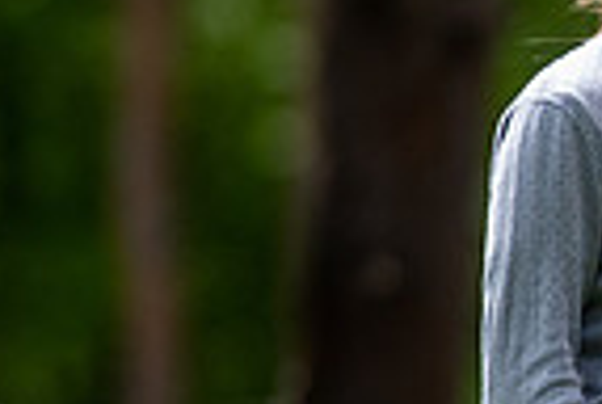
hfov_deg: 1.1
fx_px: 30531
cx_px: 1162
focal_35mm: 1822
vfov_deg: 0.8
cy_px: 259
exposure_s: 1/2500
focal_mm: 300
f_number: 4
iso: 800
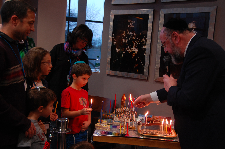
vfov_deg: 28.9
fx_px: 290
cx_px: 112
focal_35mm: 46
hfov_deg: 42.4
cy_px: 74
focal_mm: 31
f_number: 4.2
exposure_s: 1/20
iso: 400
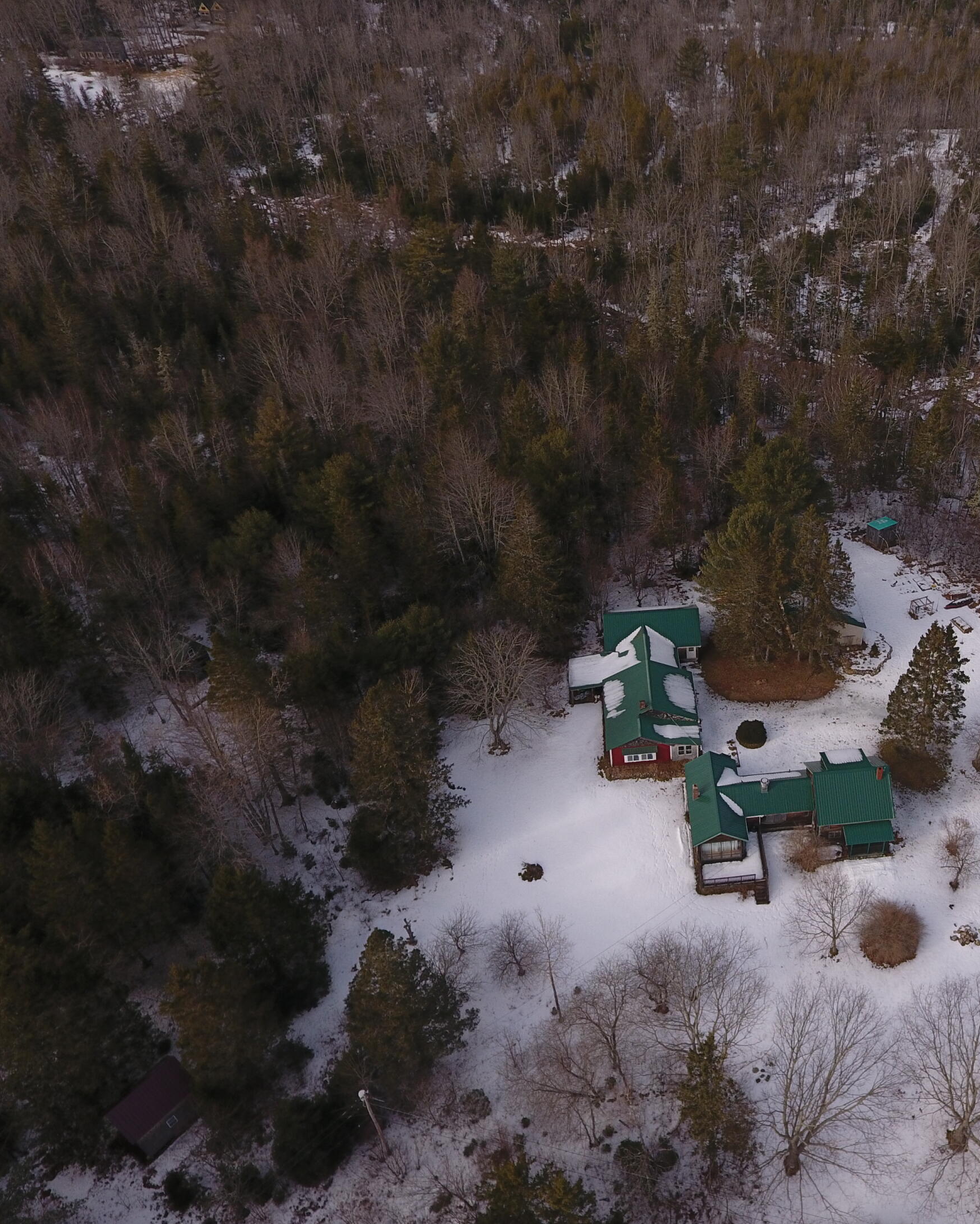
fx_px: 979
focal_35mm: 27
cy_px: 603
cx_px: 755
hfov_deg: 50.6
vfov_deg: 64.1
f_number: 2.8
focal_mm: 3.61
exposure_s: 1/800
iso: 100
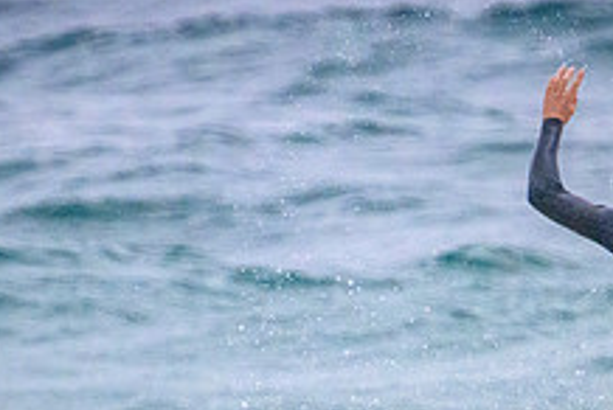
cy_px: 490
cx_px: 419
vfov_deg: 0.7
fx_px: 31714
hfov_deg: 1.1
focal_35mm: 1860
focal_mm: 700
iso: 7200
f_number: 11
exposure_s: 1/1250
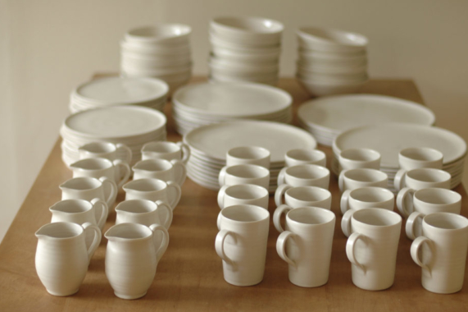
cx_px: 243
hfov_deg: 24.2
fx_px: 1091
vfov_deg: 16.2
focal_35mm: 84
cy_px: 170
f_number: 1.8
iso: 400
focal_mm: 50
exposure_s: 1/30
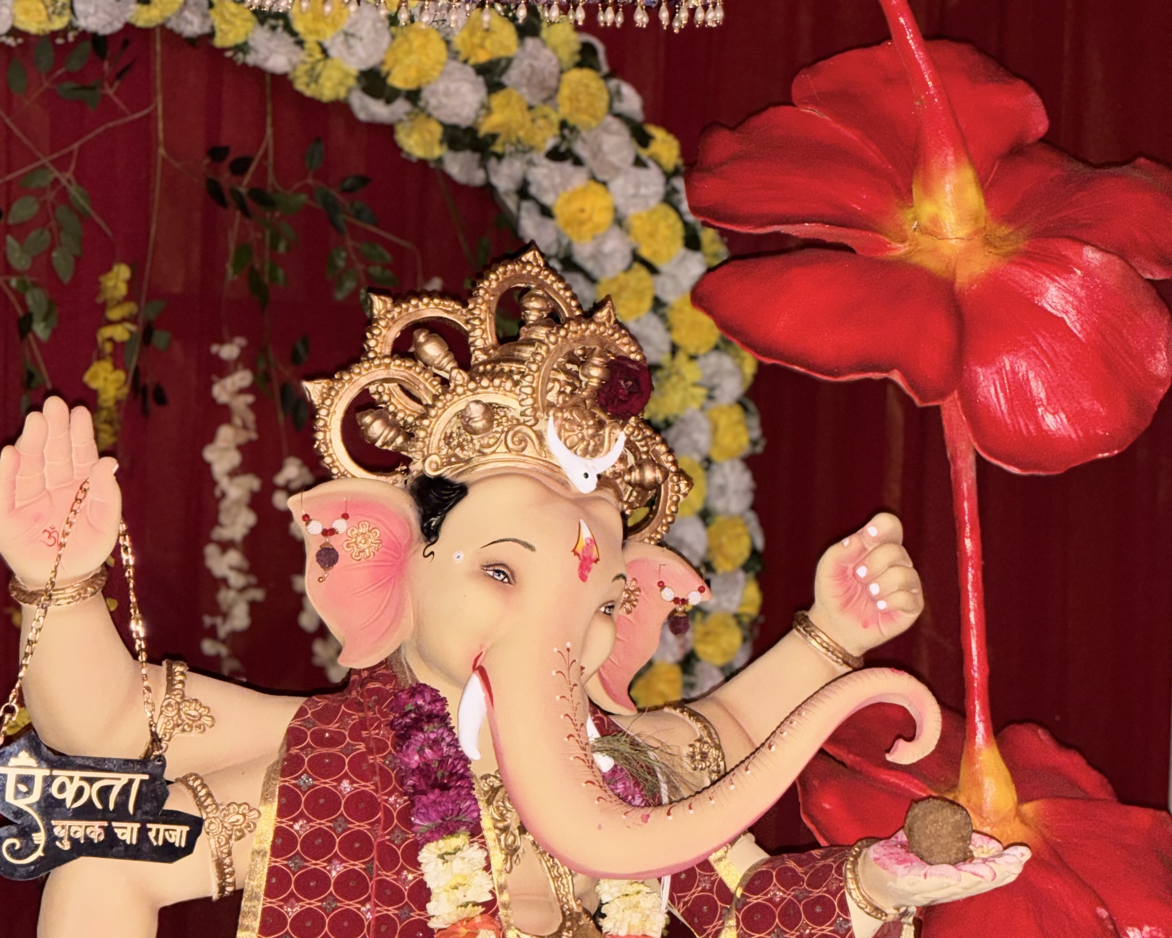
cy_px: 374
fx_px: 2393
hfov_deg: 27.5
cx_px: 582
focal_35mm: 69
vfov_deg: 22.1
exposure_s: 1/4
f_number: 1.6
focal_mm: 5.96
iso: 125
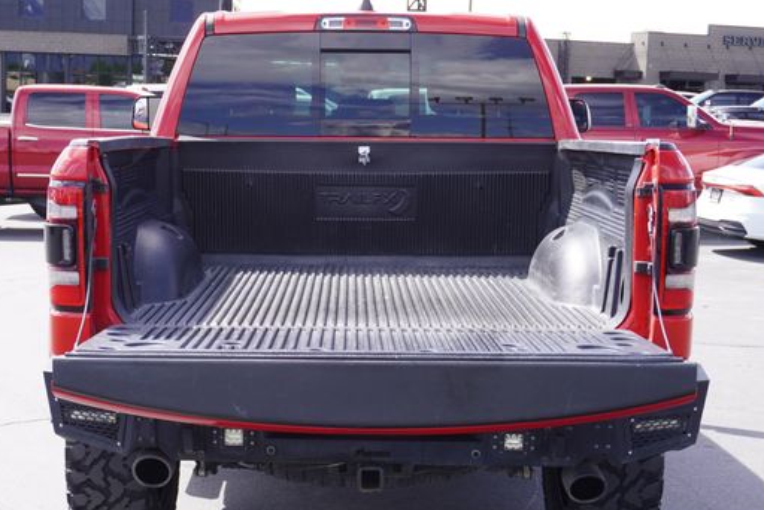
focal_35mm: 60
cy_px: 294
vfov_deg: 22.6
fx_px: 1274
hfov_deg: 33.4
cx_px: 348
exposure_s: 1/80
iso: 100
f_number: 7.1
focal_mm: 32
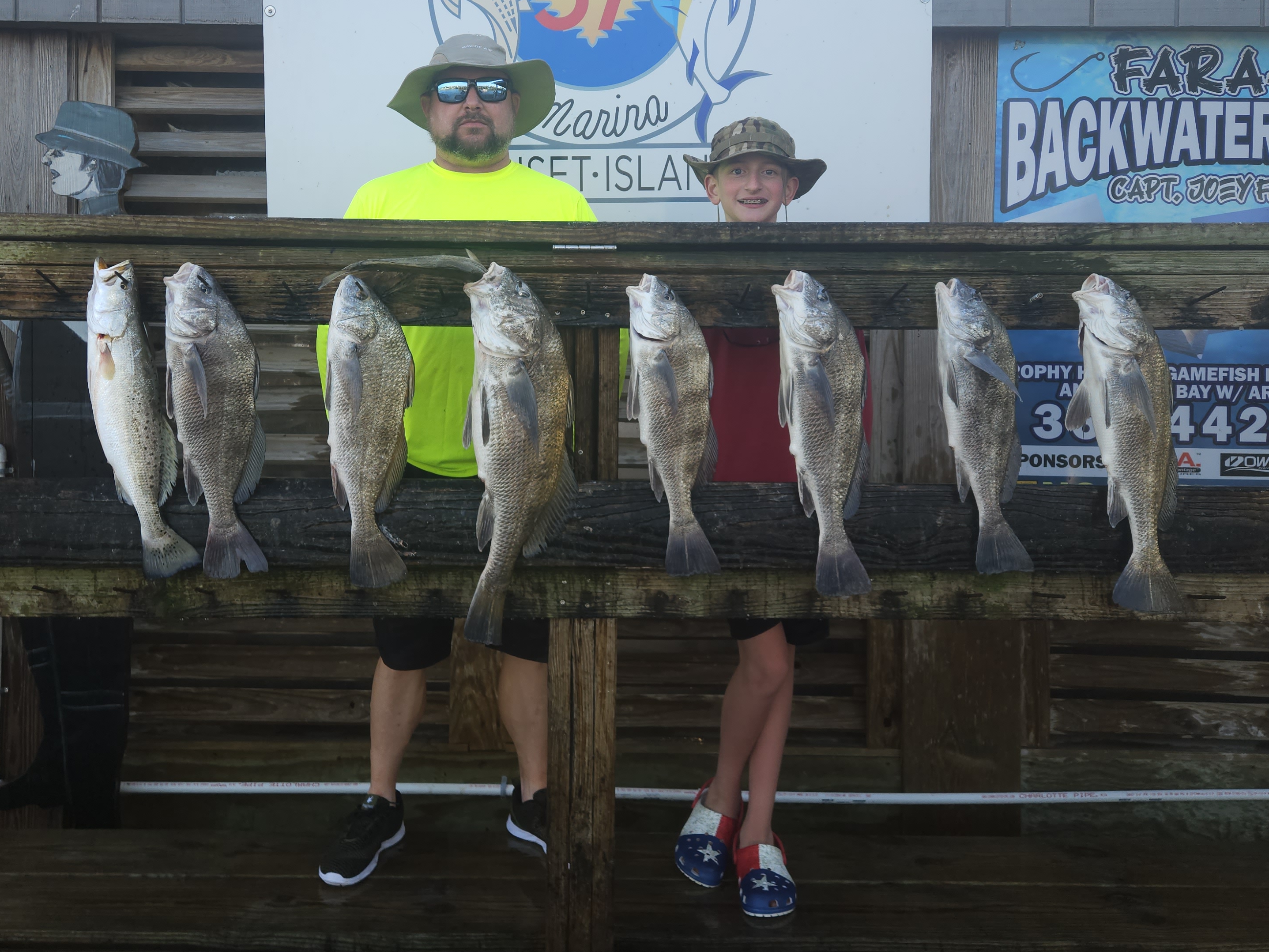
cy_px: 377
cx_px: 576
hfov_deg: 56.7
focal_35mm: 32
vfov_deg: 43.9
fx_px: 1173
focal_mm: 5.4
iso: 50
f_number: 1.8
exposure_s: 1/312
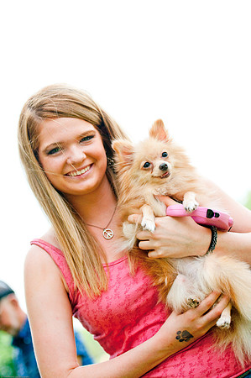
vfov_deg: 19.5
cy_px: 189
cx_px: 126
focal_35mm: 105
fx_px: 1101
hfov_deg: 13.0
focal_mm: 70
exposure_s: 1/2500
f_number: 2.8
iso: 200
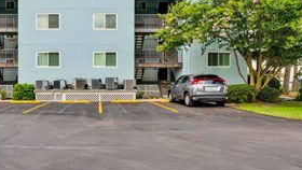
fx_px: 232
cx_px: 102
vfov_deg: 40.3
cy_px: 80
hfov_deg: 64.6
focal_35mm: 29
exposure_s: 1/320
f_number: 11
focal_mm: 15.5
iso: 400
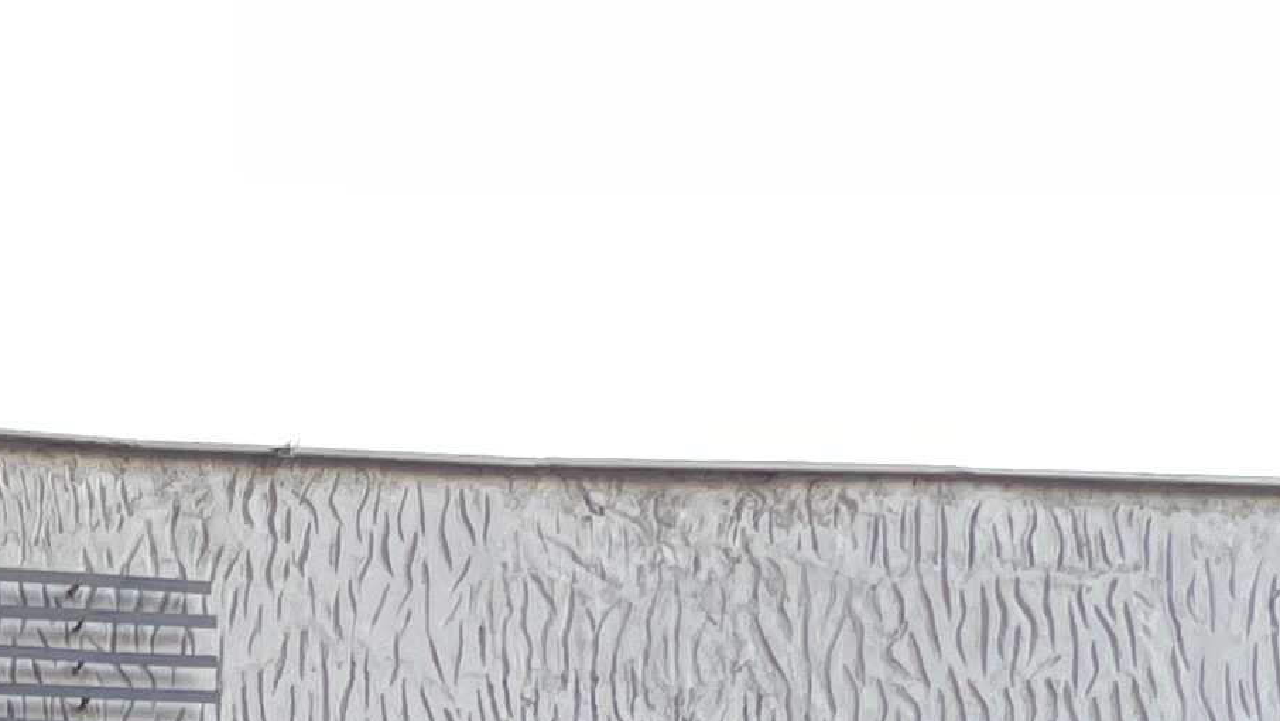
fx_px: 2139
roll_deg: +3.7
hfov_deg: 27.6
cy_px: 1880
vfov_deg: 12.9
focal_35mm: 63
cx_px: -400
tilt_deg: +2.6
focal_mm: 1.57
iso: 50
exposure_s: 1/59
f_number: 1.8
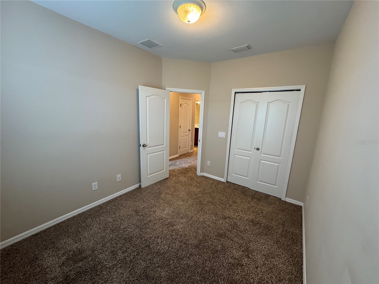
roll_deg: -2.7
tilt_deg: -9.3
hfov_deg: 102.1
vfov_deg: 85.7
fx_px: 153
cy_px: 142
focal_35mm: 14
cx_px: 190
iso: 320
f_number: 2.2
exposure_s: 1/120
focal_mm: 2.22
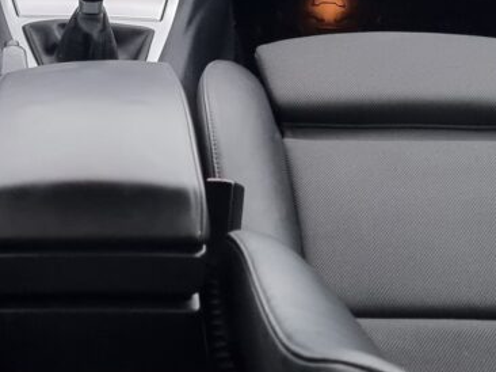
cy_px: -301
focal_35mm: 105
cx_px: 76
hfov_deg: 18.5
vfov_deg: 12.8
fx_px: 1504
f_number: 1.8
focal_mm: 6.7
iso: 50
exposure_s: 1/100
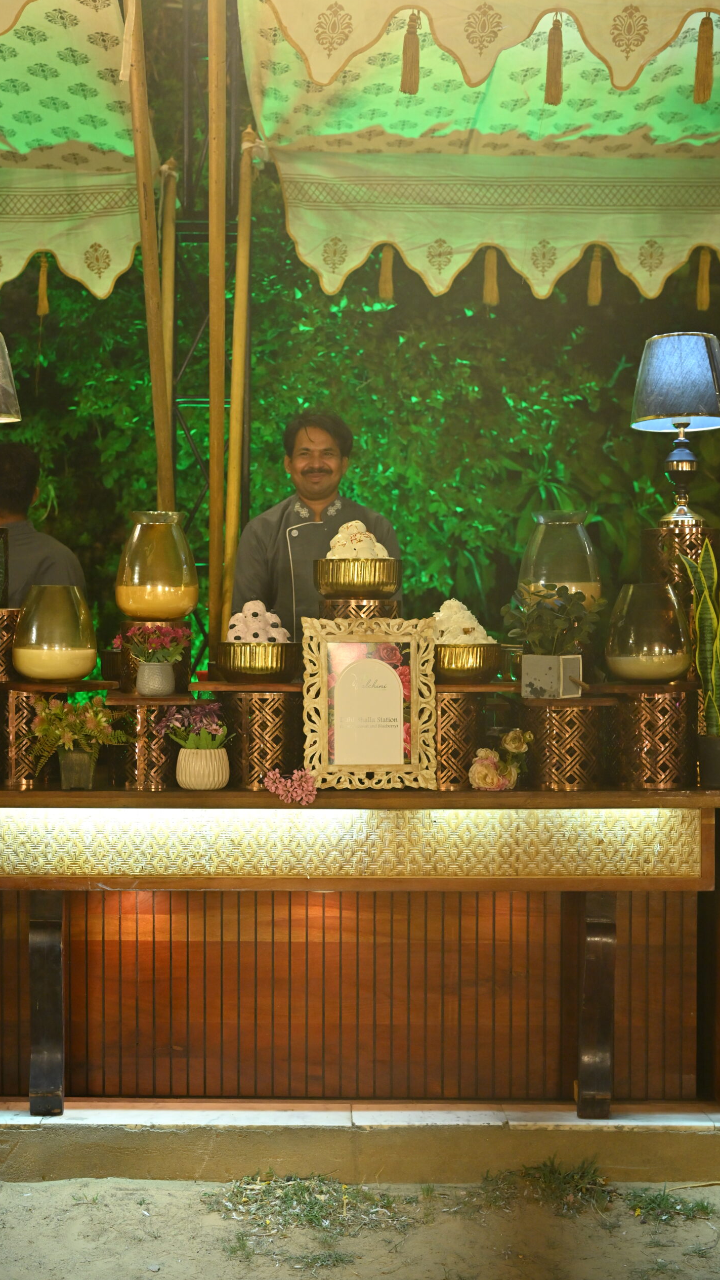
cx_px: 304
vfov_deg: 39.2
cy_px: 644
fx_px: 1799
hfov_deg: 22.6
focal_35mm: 53
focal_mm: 50
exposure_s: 1/200
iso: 1600
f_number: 4.5
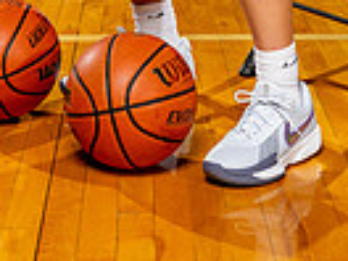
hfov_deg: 16.7
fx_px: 1186
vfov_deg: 11.2
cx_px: 177
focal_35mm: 118
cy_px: -293
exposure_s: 1/250
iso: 320
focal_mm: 36
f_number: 5.6
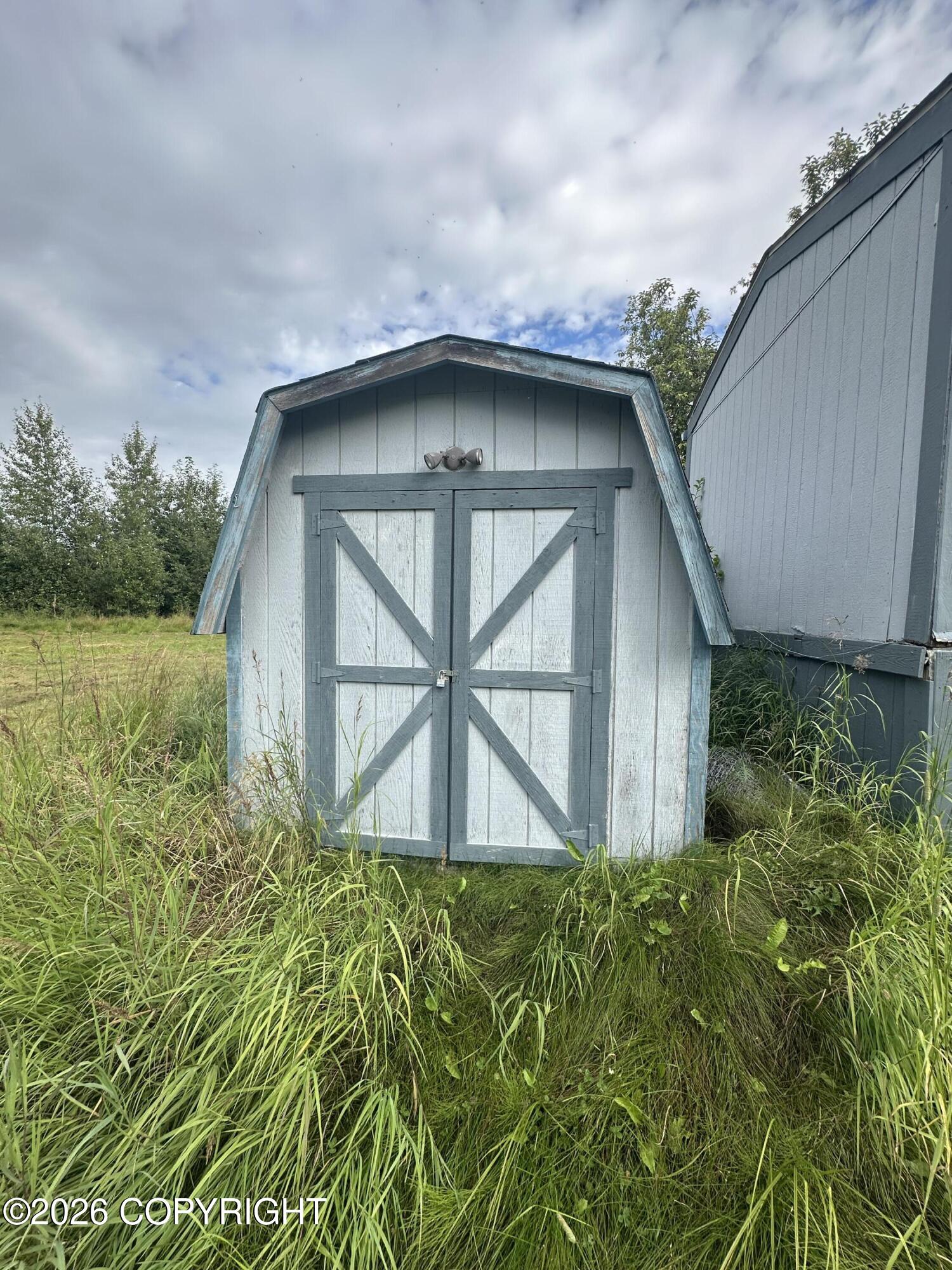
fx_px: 513
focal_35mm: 14
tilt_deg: -0.5
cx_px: 476
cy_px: 635
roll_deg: +0.8
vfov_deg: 102.1
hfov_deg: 85.7
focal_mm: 2.22
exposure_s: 1/698
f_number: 2.2
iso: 40
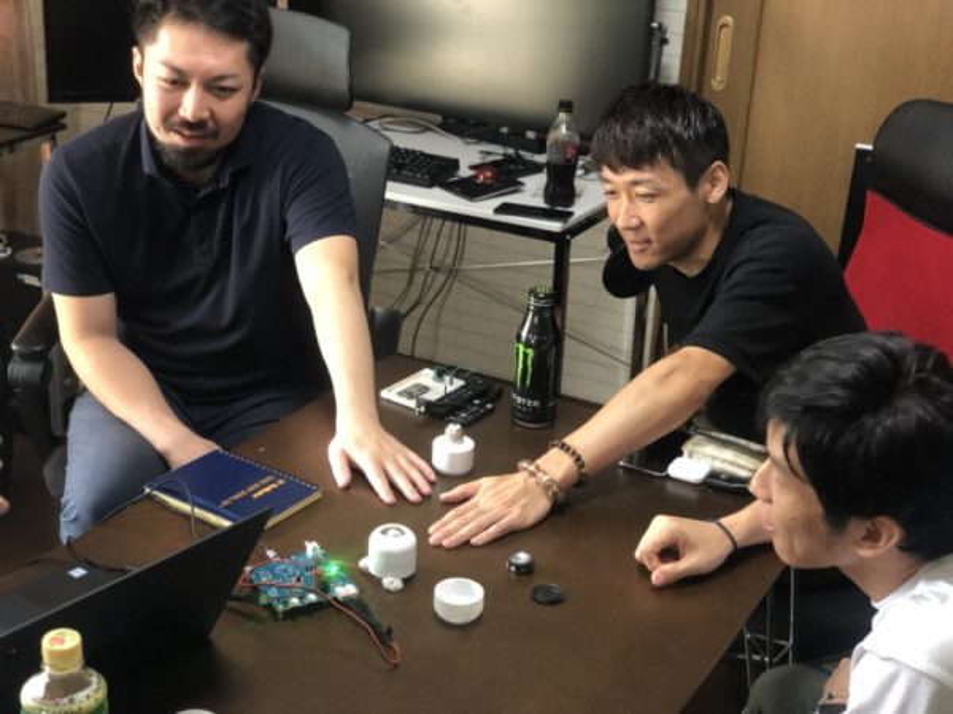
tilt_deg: -22.4
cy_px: 357
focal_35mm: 52
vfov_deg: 28.0
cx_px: 476
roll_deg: -3.0
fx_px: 1432
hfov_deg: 36.8
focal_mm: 6
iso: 160
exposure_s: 1/21
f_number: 2.4
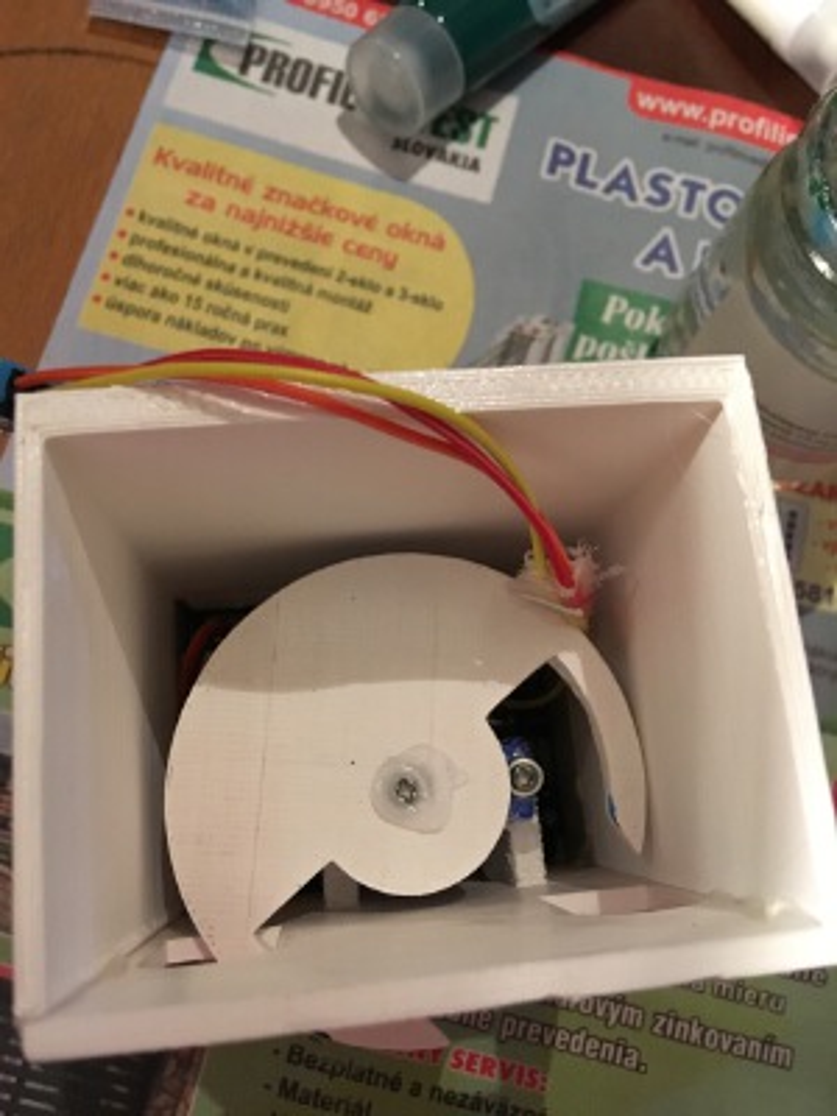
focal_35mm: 29
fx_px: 935
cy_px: 558
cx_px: 418
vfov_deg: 61.7
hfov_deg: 48.2
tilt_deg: -75.7
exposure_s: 1/17
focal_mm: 4.15
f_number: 2.2
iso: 250
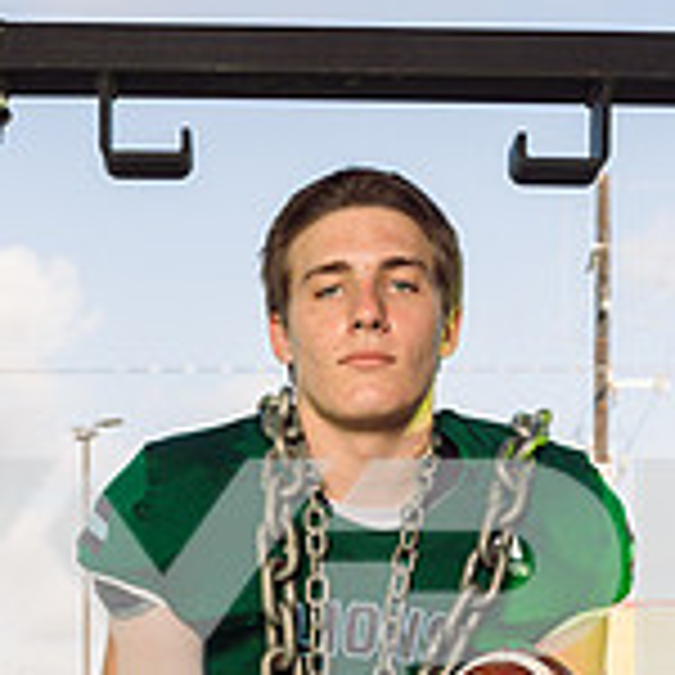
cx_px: 279
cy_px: 918
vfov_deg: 17.5
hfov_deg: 18.9
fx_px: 2030
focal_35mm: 92
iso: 80
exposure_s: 1/250
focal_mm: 36
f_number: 6.3
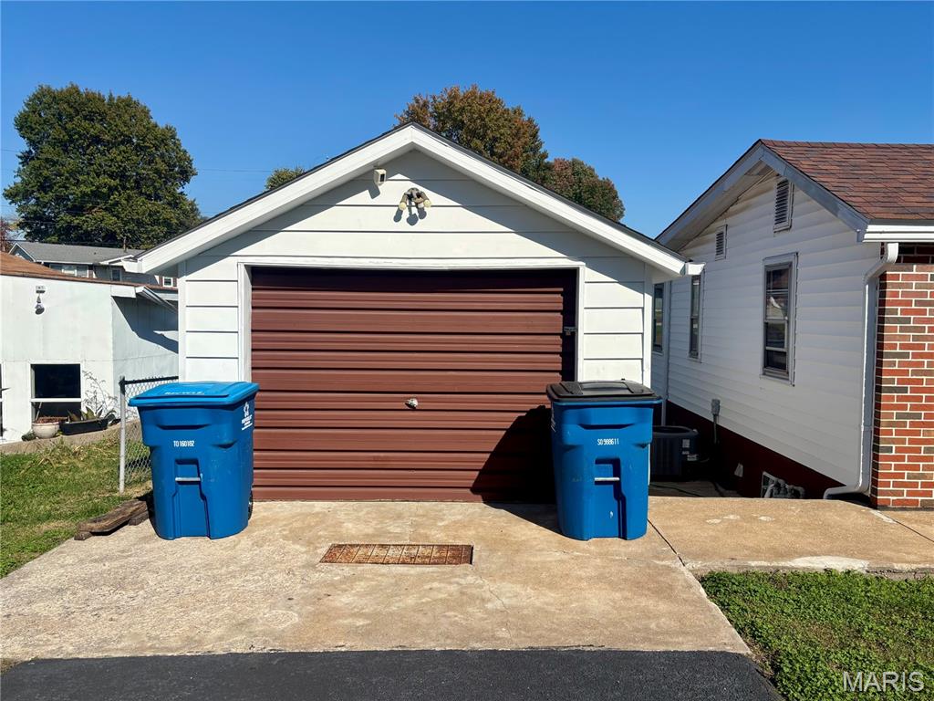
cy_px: 350
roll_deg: +0.5
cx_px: 467
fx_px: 702
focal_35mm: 26
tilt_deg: -3.5
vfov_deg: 53.1
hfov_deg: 67.3
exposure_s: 1/5952
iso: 50
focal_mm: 5.96
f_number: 1.6
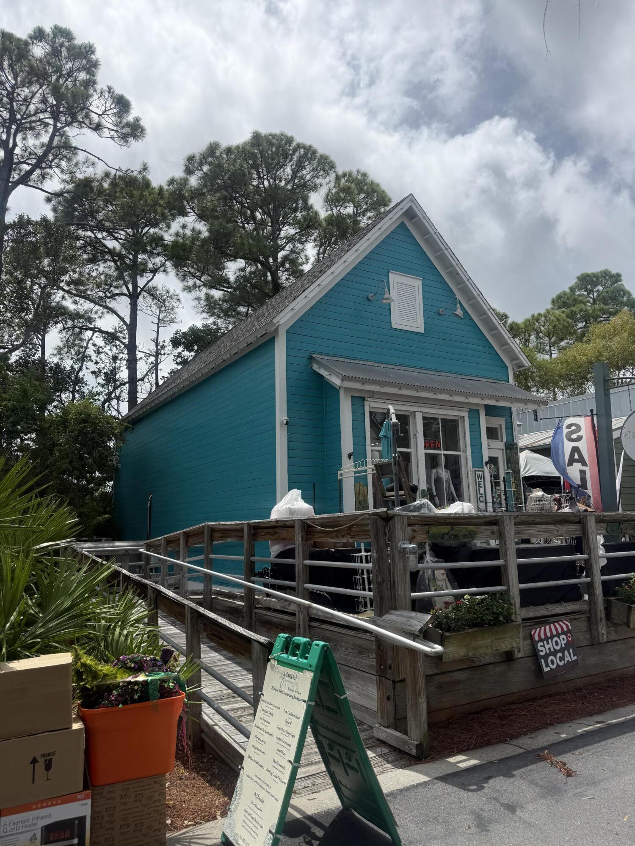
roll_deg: +2.6
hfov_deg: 56.8
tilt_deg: +15.5
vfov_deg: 71.6
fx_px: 587
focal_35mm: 24
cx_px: 318
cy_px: 423
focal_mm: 6.76
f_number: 1.78
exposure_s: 1/8130
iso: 80
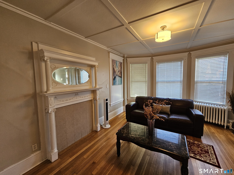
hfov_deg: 106.2
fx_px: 88
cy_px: 88
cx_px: 117
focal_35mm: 13
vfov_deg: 89.9
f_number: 2.2
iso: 200
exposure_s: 1/60
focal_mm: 2.2
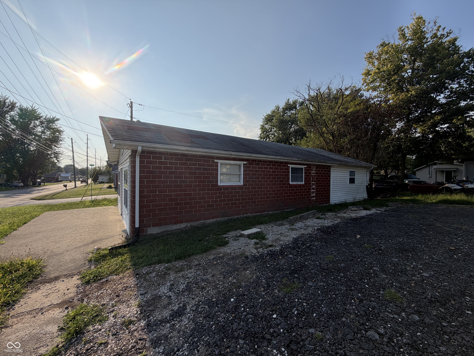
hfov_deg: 102.1
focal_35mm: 14
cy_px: 178
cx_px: 237
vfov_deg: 85.7
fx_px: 192
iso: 20
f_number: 2.2
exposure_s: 1/830
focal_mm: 2.22
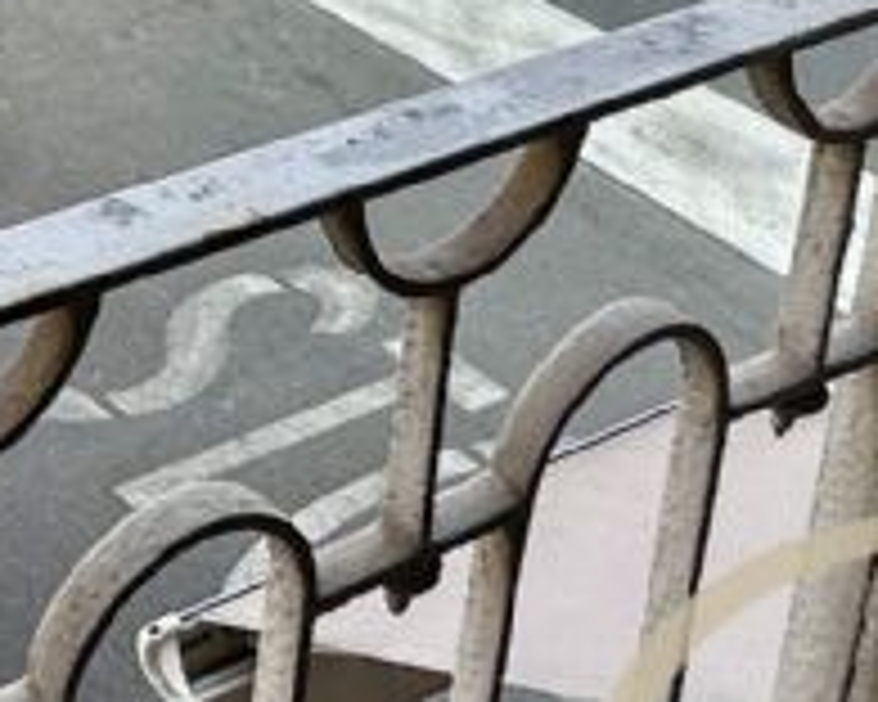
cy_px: -592
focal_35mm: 91
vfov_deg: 14.6
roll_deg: -1.5
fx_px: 2365
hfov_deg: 18.2
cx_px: -509
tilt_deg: -14.2
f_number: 2.2
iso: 40
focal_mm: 2.22
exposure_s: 1/246
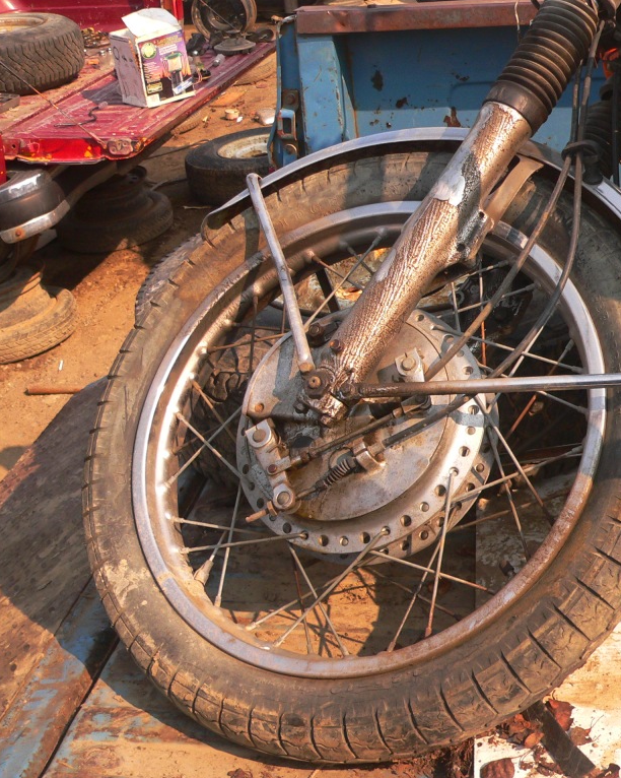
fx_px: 1081
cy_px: 389
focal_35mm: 47
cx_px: 470
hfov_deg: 31.5
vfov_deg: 39.6
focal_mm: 6
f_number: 2.8
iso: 100
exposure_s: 1/800
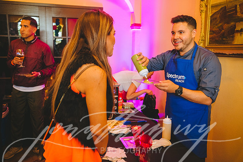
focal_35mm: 32
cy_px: 81
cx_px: 122
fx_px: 216
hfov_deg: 58.7
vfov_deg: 41.1
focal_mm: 32
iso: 2200
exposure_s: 1/160
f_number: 3.5
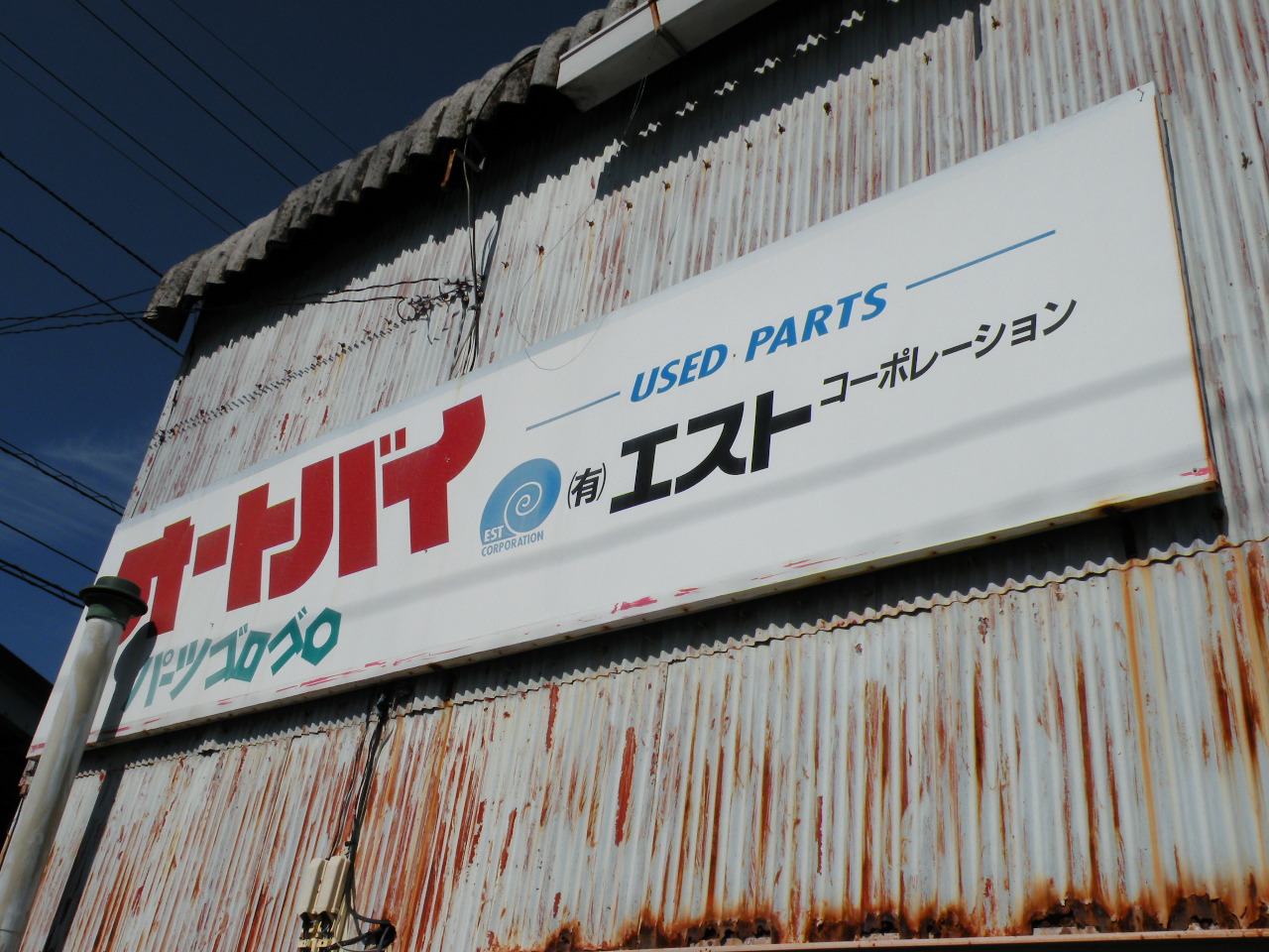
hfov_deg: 55.4
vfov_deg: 42.9
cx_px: 634
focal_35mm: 33
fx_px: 1210
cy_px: 476
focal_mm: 5.8
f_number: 8
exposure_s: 1/860
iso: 64
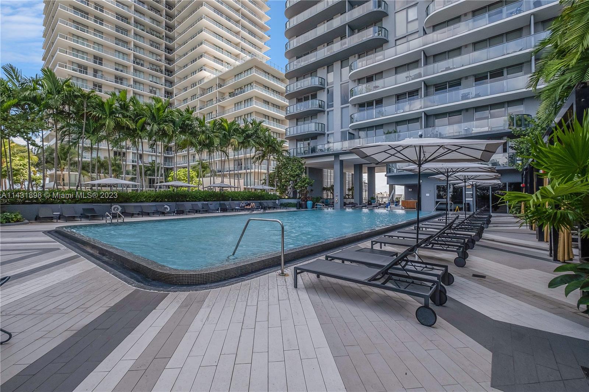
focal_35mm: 15
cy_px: 196
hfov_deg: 100.4
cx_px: 294
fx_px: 245
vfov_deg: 77.3
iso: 800
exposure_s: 1/500
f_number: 8
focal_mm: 10
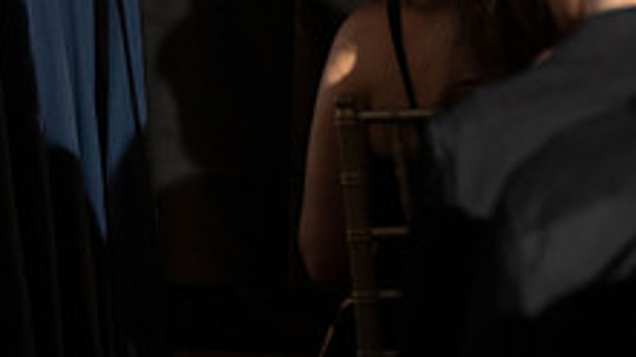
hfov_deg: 5.2
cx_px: -29
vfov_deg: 2.9
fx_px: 6961
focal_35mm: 413
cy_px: -157
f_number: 5
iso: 2500
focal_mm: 150
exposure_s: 1/200
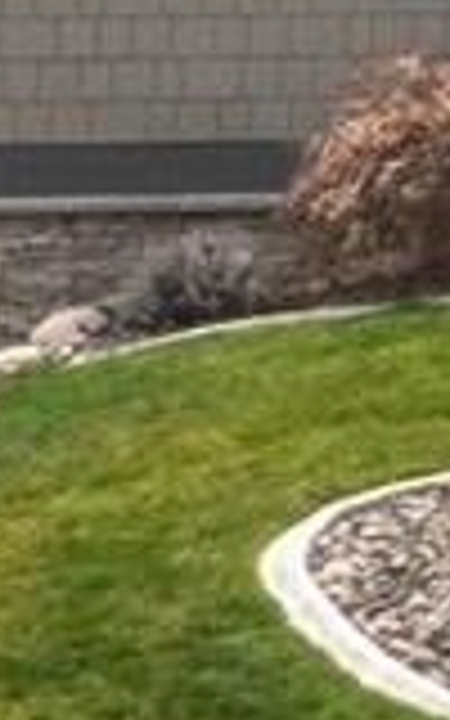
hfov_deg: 3.9
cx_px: 2270
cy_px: -396
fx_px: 5946
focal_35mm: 303
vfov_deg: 6.8
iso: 400
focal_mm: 10.26
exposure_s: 1/160
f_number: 9
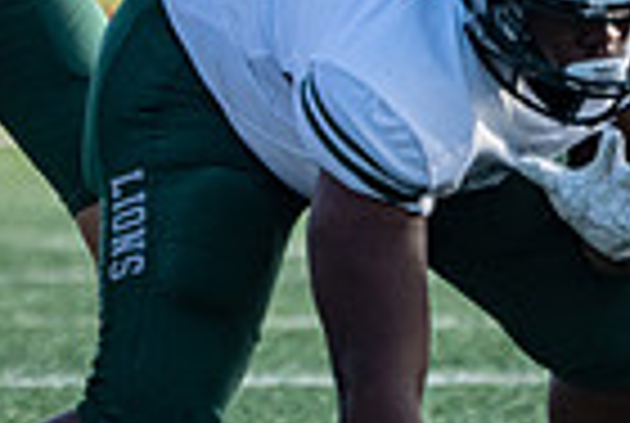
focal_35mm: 2314
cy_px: -380
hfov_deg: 0.9
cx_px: -68
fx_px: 40581
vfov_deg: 0.6
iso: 1250
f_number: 8
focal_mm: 560
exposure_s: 1/1250
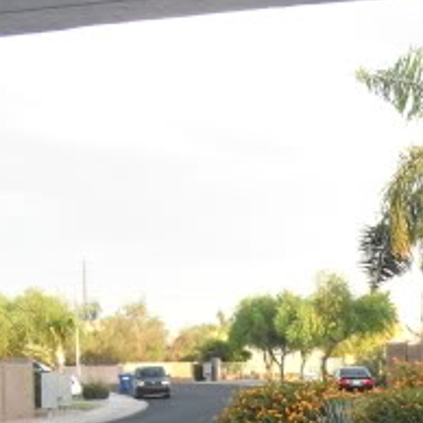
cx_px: 460
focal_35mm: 131
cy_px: 608
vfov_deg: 12.7
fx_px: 1811
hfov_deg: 13.1
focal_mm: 6.3
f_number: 3.1
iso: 200
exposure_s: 1/100
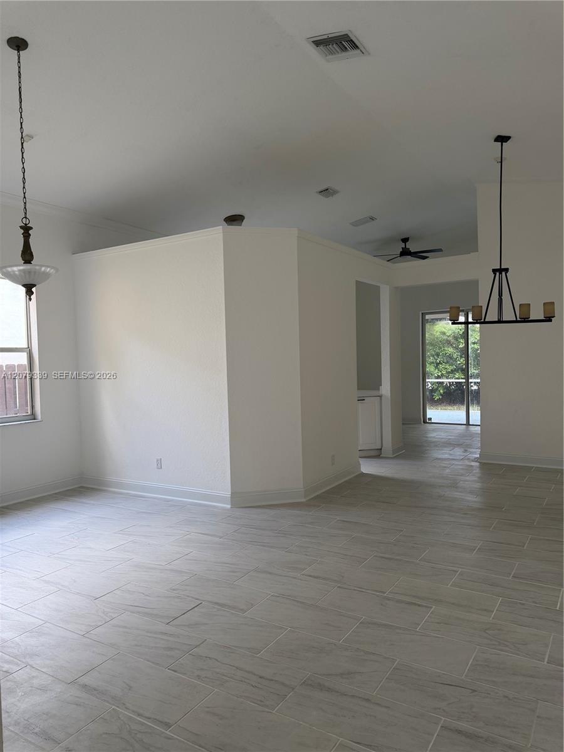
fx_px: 521
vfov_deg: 71.6
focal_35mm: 24
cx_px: 282
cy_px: 376
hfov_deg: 56.8
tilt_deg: -0.8
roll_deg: +1.0
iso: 160
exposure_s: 1/121
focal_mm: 6.76
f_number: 1.78
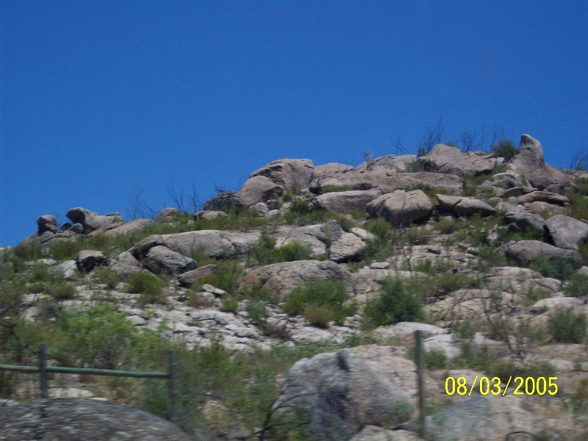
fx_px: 1936
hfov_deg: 17.3
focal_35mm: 114
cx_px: 294
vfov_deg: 13.0
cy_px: 220
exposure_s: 1/350
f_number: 8
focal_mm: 24
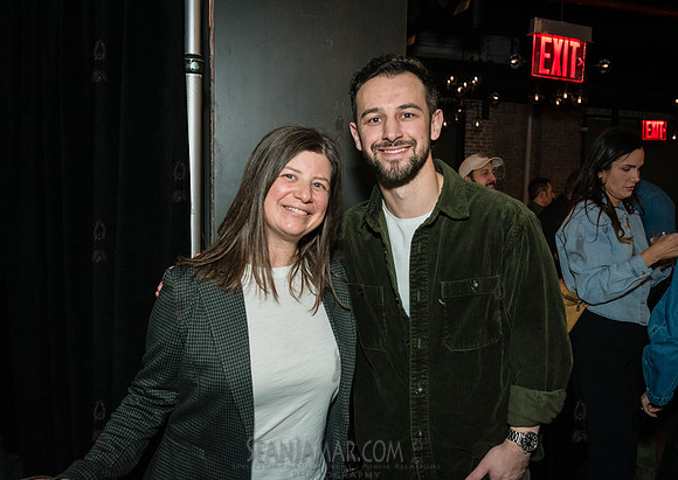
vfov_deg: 41.5
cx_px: 380
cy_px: 255
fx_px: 634
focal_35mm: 33
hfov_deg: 56.1
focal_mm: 29
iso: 4000
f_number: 4.5
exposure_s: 1/160
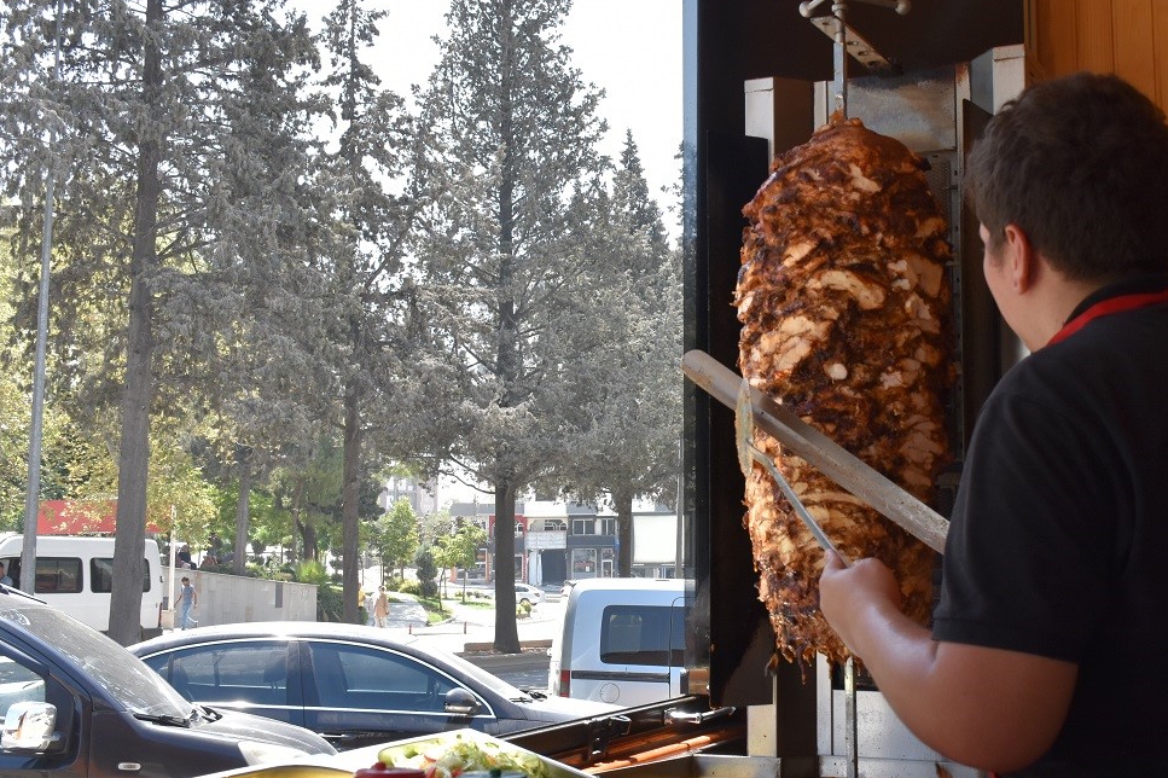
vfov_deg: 29.4
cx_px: 767
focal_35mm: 46
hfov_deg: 42.5
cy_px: 382
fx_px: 1481
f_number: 8
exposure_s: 1/500
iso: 720
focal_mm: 23
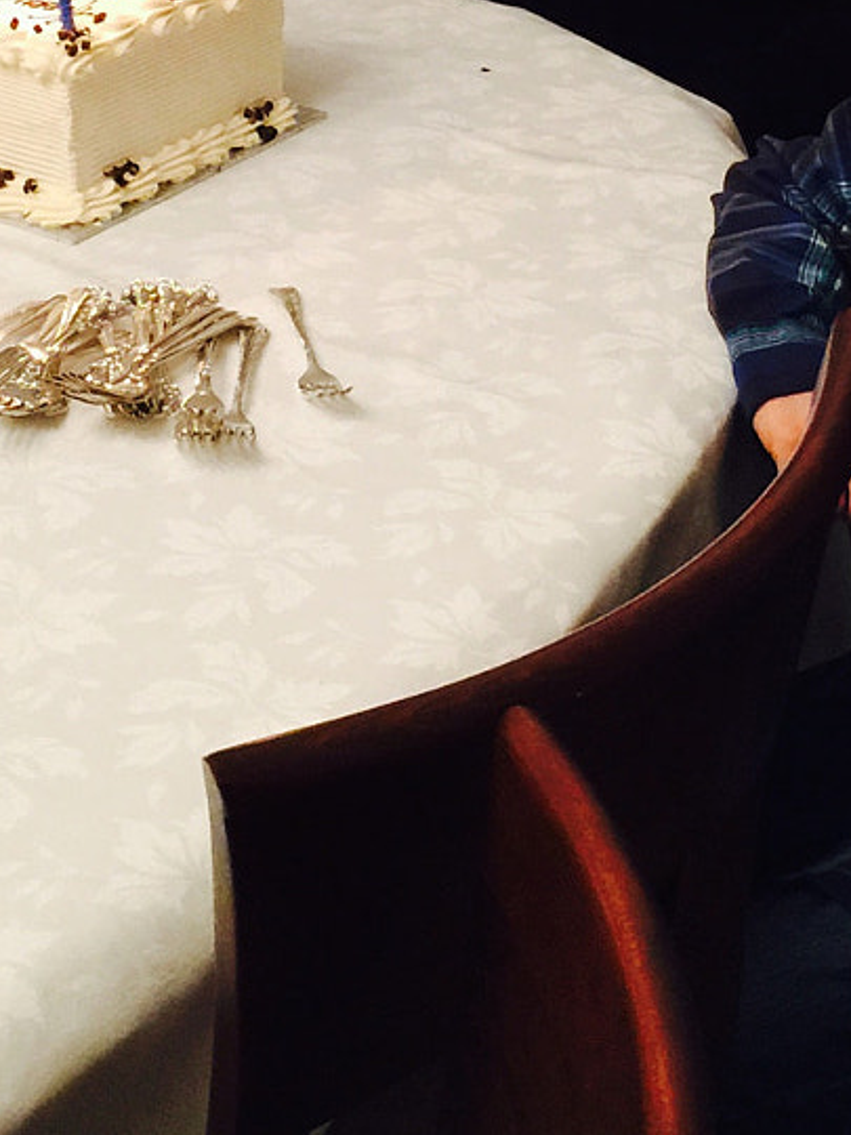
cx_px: 319
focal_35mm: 86
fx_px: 2819
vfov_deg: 21.1
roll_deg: +1.3
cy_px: -261
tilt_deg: -12.6
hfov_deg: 17.1
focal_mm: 4.15
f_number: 2.2
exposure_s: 1/15
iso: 100
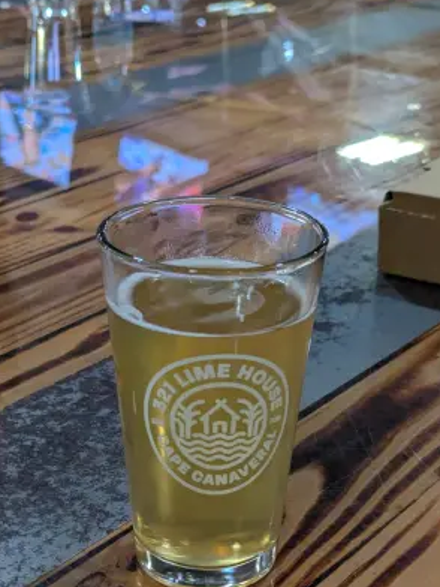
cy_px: 289
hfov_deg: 29.7
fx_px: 830
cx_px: 219
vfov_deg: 38.9
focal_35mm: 49
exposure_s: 1/120
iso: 699
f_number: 1.85
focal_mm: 6.81
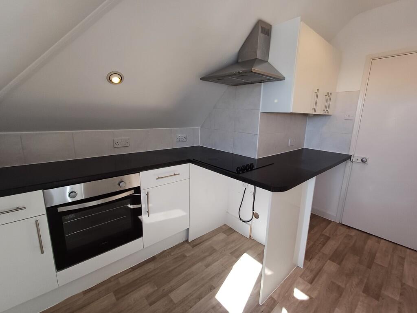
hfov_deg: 94.5
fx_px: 193
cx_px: 208
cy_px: 156
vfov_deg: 78.1
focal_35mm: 16
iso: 64
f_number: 2.2
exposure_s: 1/100
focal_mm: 1.64
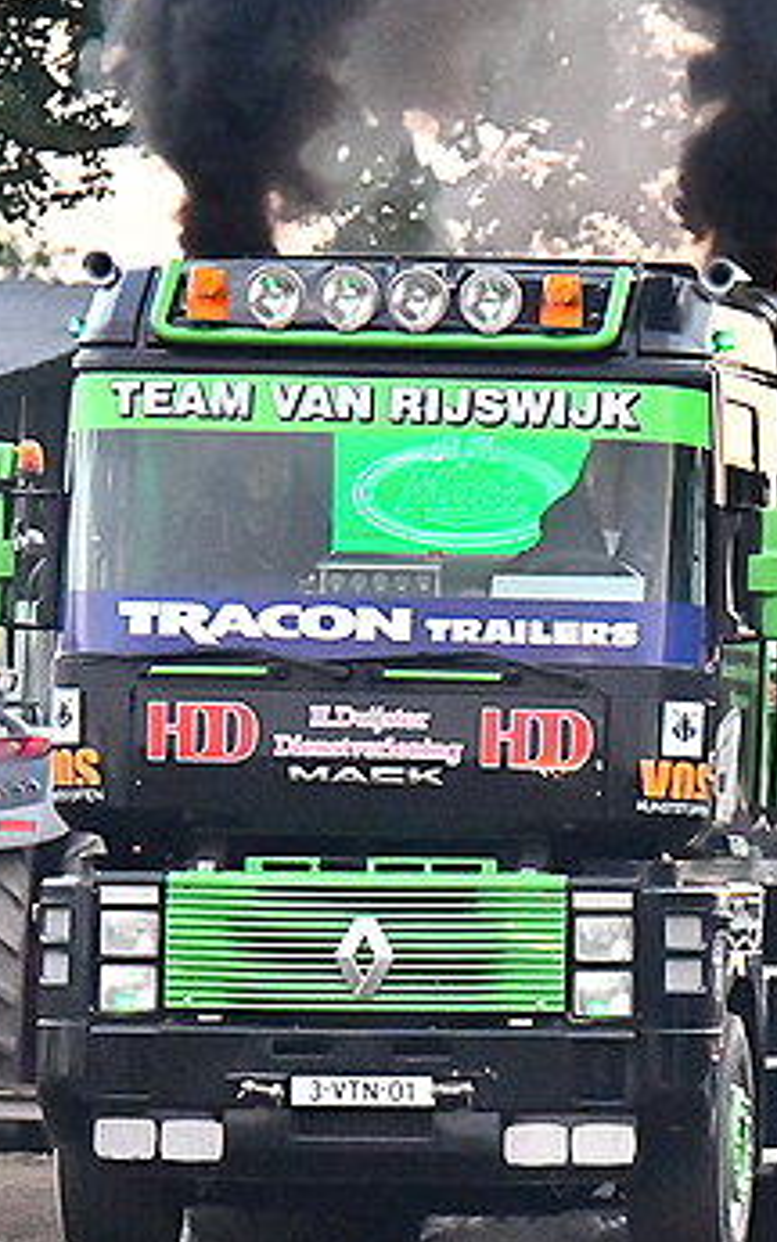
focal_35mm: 708
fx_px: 23958
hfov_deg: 1.9
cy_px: 837
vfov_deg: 3.0
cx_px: 403
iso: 8000
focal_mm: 200
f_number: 5.6
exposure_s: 1/400
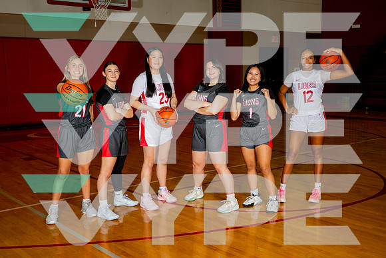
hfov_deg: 43.7
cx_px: 193
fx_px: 481
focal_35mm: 45
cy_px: 129
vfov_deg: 30.0
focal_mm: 44
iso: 400
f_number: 6.3
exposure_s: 1/200
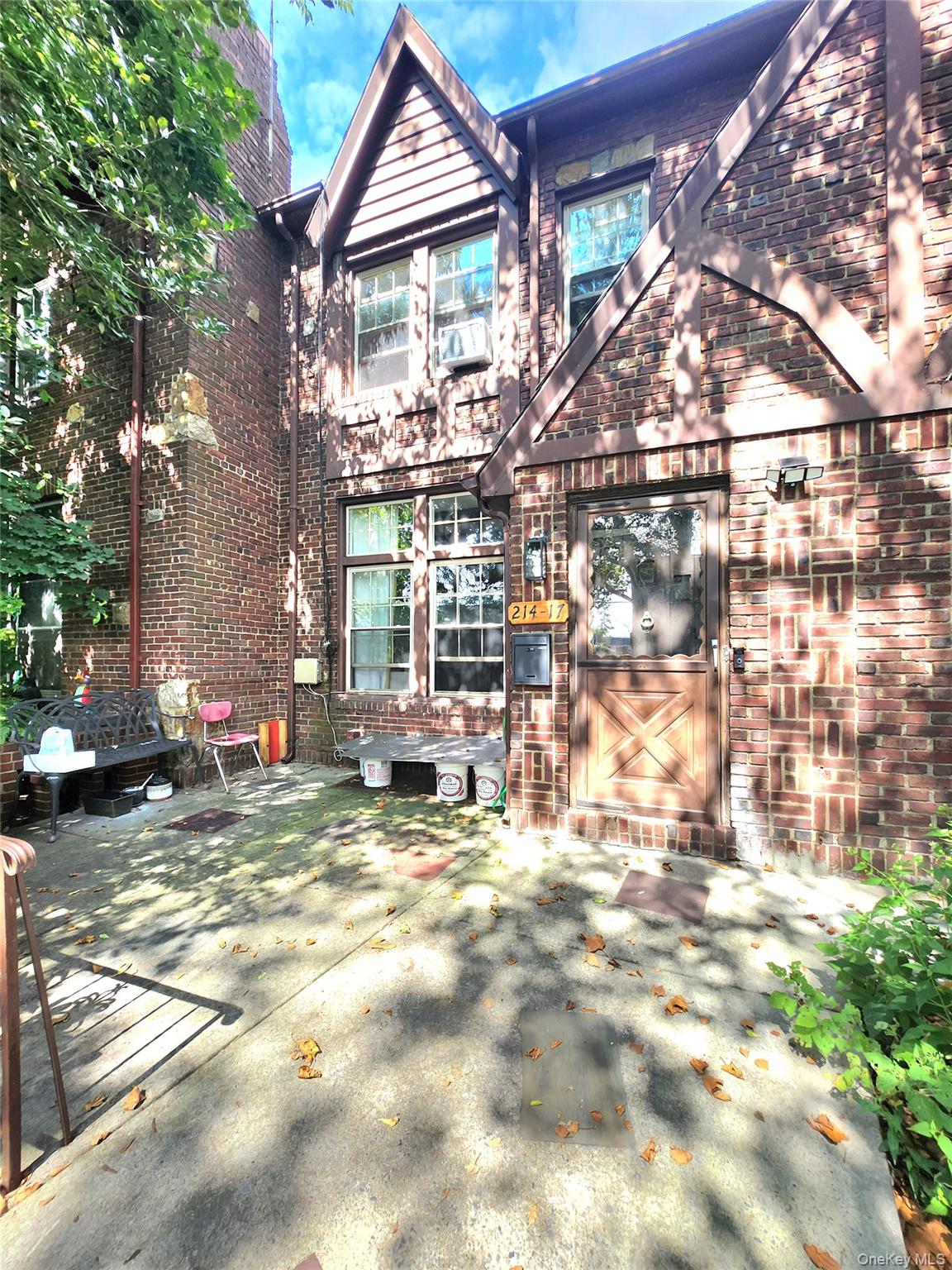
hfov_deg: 89.9
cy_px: 635
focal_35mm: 13
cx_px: 476
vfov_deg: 106.2
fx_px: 477
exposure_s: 1/167
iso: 32
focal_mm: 1.74
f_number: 2.2
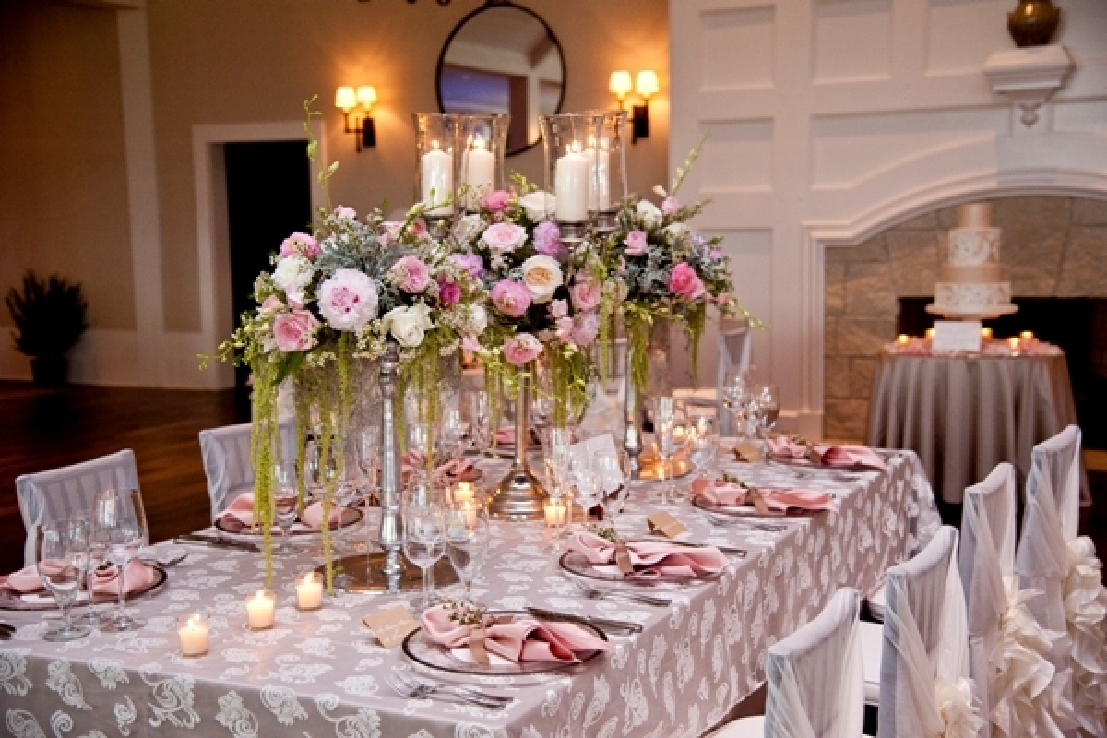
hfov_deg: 41.1
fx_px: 1476
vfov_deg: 28.1
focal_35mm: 48
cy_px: 369
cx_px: 554
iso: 640
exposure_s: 1/125
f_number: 4
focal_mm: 48
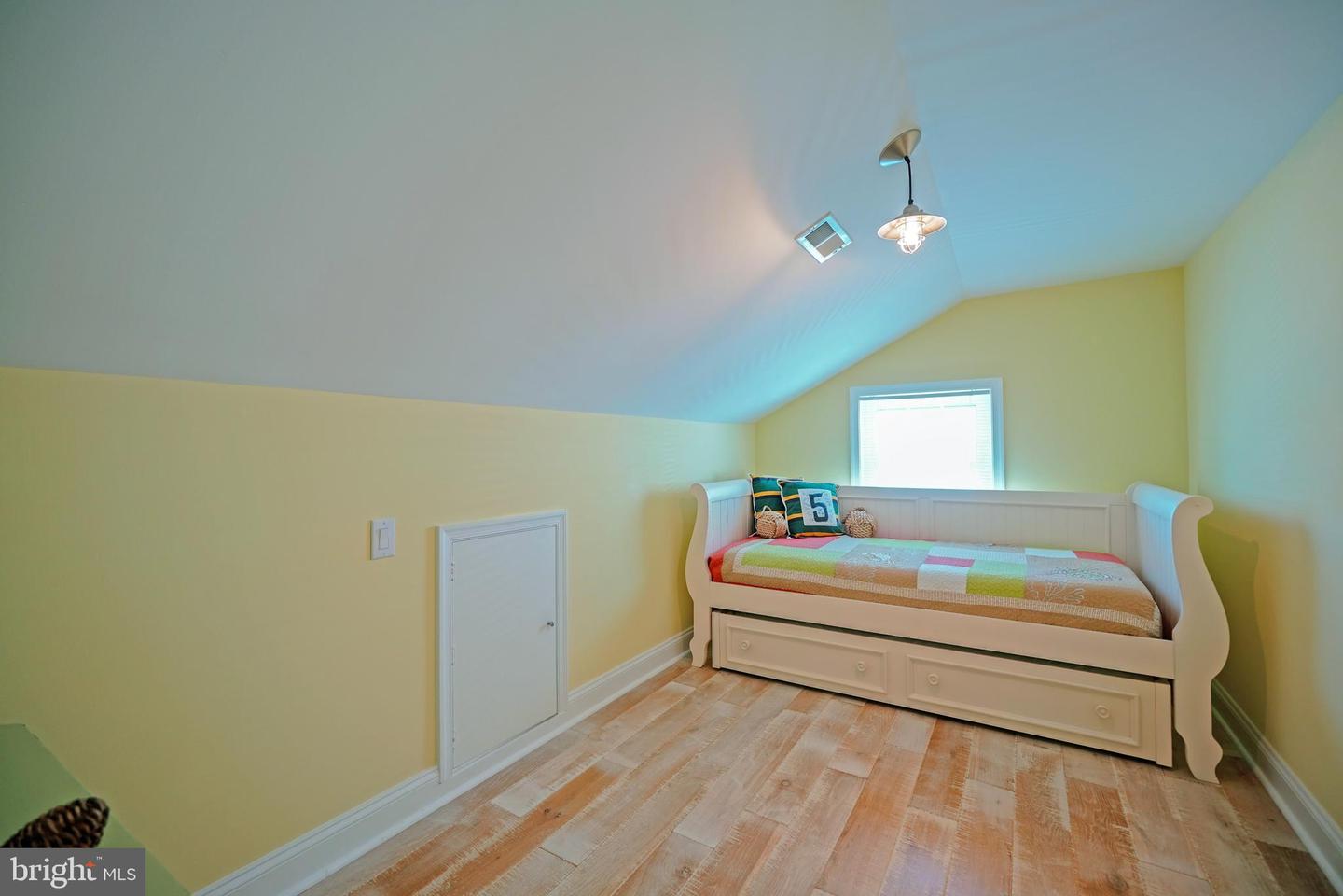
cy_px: 448
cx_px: 672
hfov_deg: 100.4
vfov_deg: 77.3
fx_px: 560
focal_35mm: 15
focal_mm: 10
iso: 320
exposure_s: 1/30
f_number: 2.8
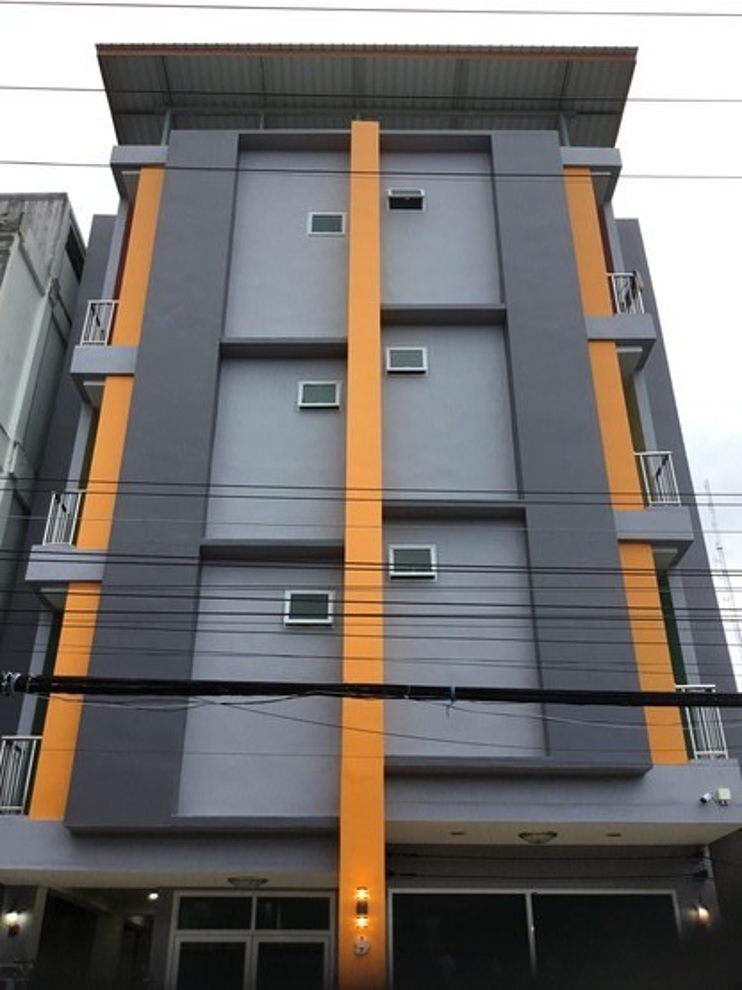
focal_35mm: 31
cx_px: 371
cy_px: 495
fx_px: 886
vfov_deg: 58.4
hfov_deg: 45.4
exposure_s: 1/100
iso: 40
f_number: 2.4
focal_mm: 3.3
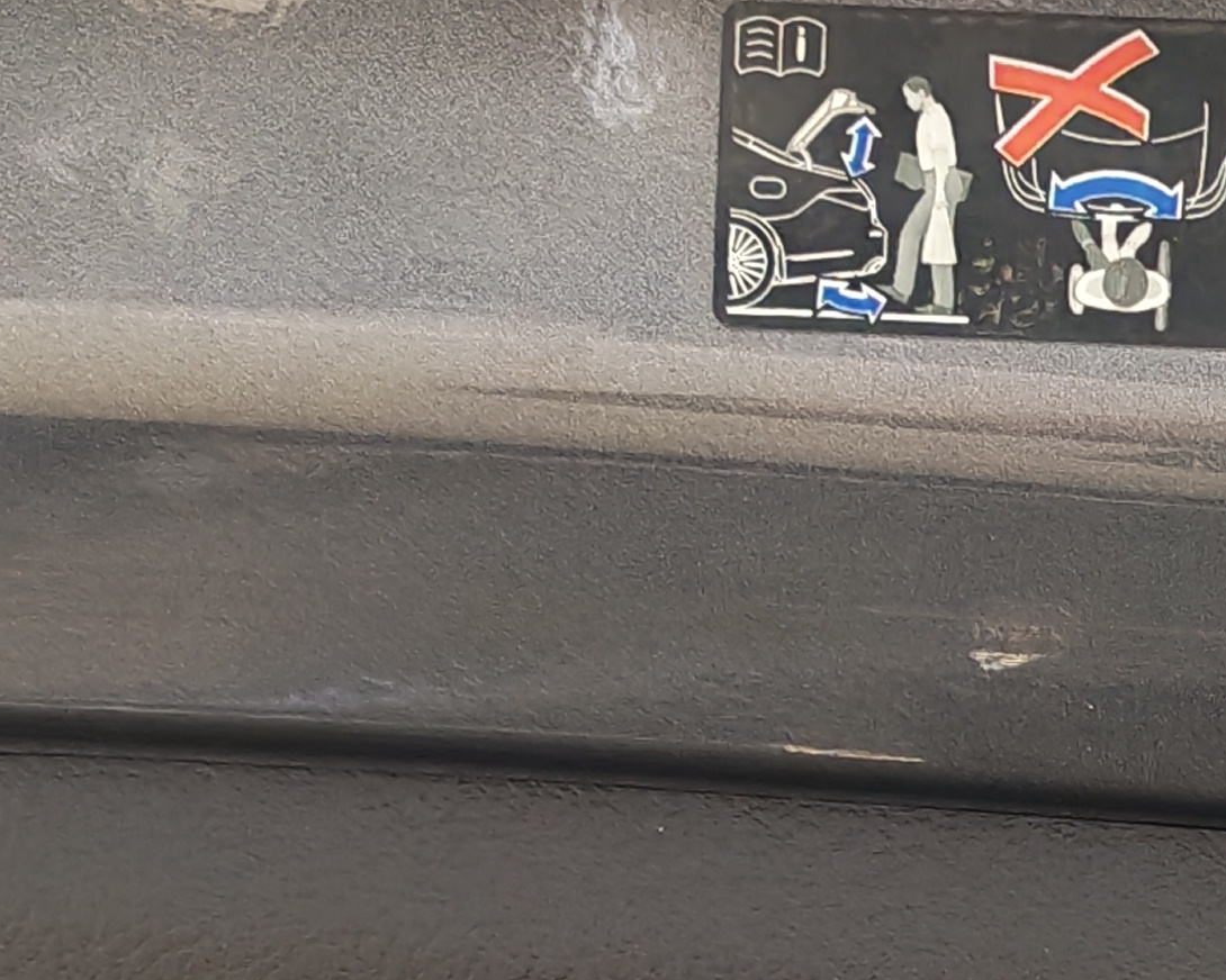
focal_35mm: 121
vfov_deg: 12.2
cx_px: 1638
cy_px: 1468
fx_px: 4390
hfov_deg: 15.1
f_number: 1.9
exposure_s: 1/100
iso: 379
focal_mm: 6.12
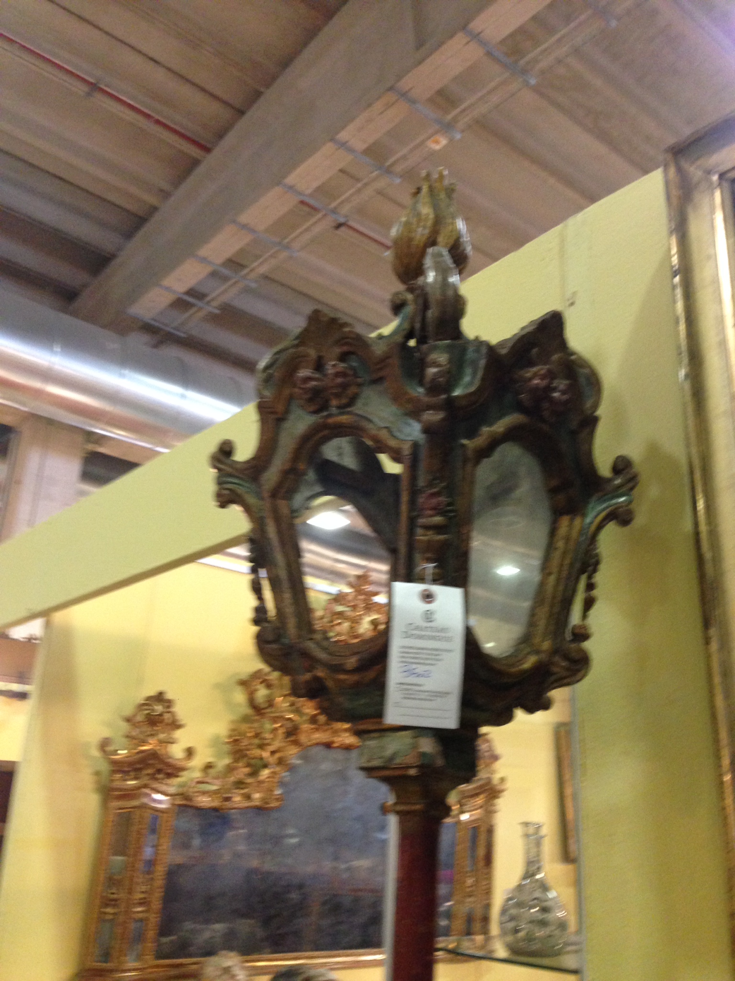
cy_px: 490
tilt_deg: +22.0
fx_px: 934
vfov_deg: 55.4
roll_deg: -5.3
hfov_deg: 42.9
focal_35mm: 33
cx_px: 368
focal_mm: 4.12
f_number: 2.4
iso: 250
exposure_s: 1/20
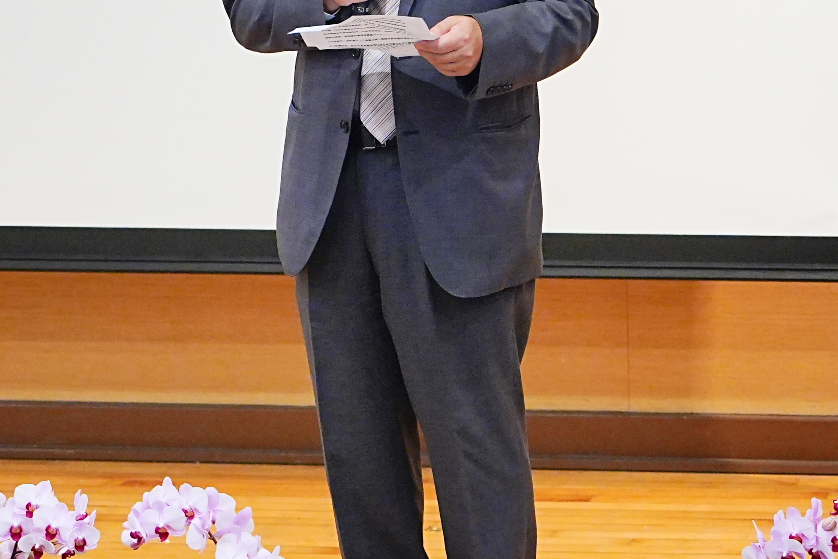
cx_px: 252
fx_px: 7914
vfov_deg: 4.0
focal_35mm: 340
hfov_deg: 6.1
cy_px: 139
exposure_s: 1/80
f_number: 4
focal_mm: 110
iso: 2500
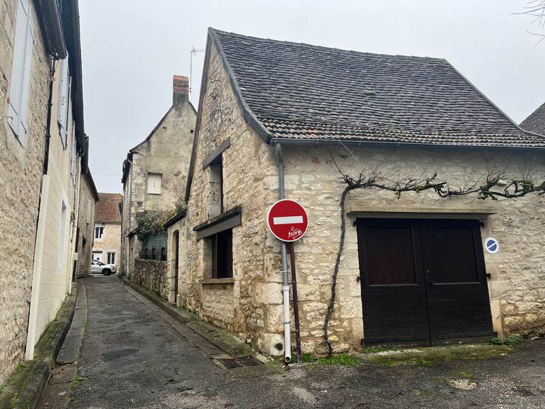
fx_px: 409
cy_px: 204
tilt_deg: +11.2
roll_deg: +1.6
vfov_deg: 53.1
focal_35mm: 26
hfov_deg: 67.3
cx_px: 272
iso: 50
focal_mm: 5.1
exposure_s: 1/375
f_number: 1.6
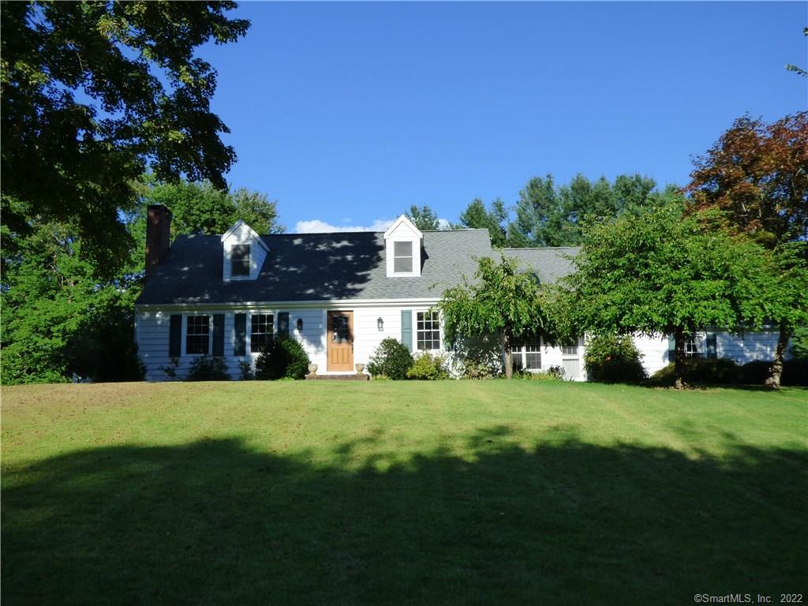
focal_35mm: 34
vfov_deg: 41.8
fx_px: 794
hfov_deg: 54.0
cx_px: 404
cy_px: 303
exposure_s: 1/800
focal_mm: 5.97
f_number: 4.5
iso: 200
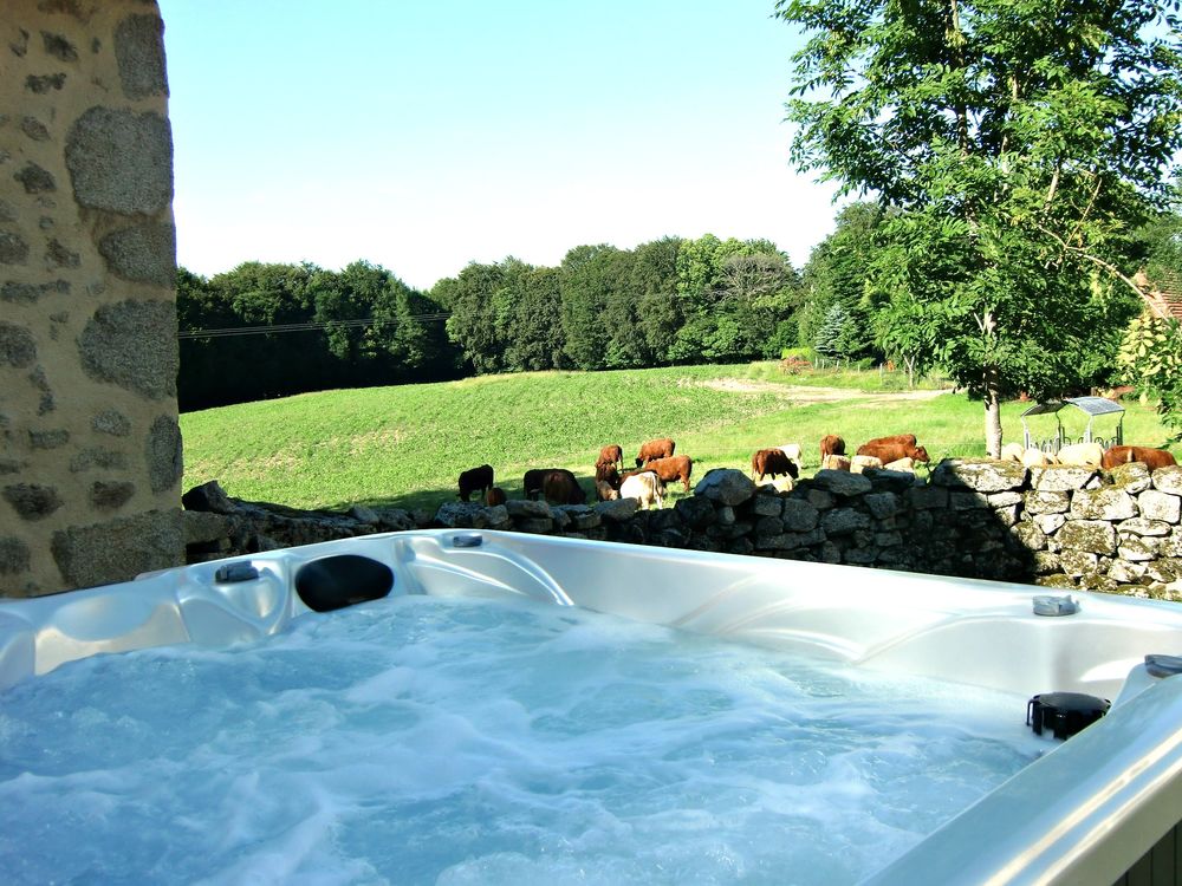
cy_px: 443
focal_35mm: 34
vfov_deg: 41.8
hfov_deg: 54.0
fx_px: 1161
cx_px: 591
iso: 64
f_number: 3.6
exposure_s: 1/500
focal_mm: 6.1
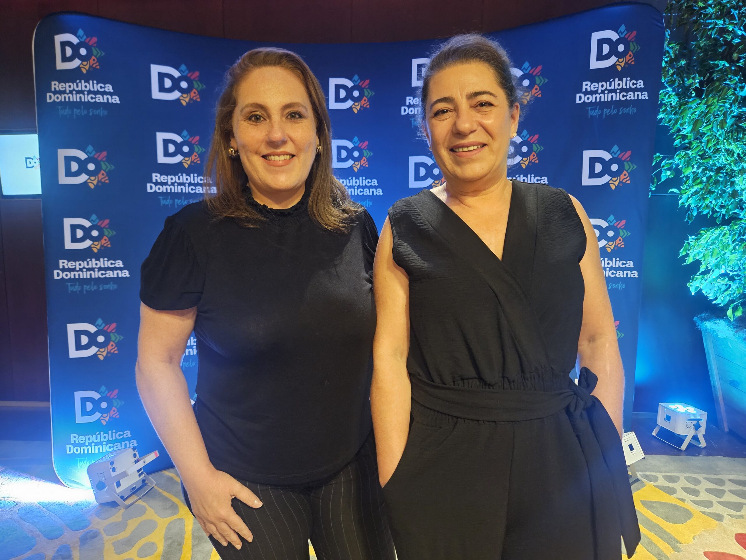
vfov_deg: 58.9
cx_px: 373
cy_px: 280
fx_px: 496
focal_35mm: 23
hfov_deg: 73.9
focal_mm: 5.4
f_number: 1.8
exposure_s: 1/24
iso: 1000
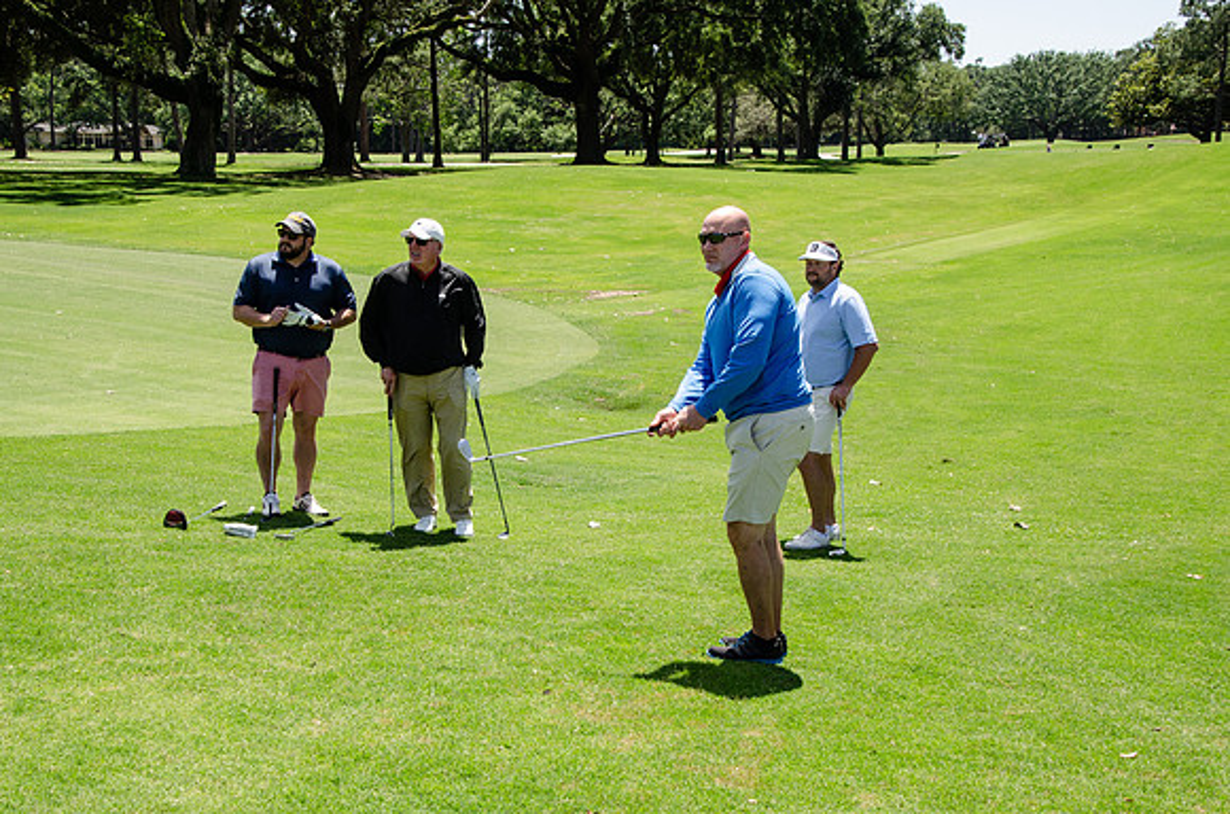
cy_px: 407
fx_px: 1585
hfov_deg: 42.4
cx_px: 615
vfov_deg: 28.8
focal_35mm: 46
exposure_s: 1/500
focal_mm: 31
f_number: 11
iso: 400
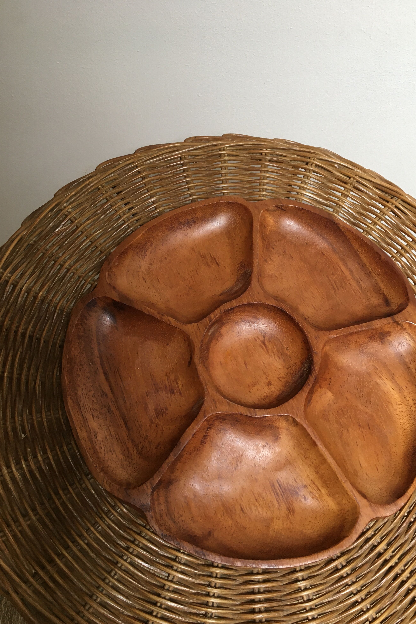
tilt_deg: -66.4
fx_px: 537
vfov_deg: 60.3
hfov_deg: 42.2
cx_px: 239
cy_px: 319
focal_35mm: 31
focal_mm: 4.15
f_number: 2.2
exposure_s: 1/33
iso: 80
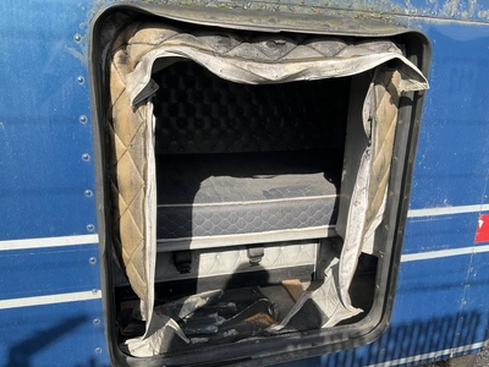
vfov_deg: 48.2
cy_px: 184
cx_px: 244
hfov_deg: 61.7
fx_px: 410
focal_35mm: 29
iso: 25
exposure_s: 1/709
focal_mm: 3
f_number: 1.8
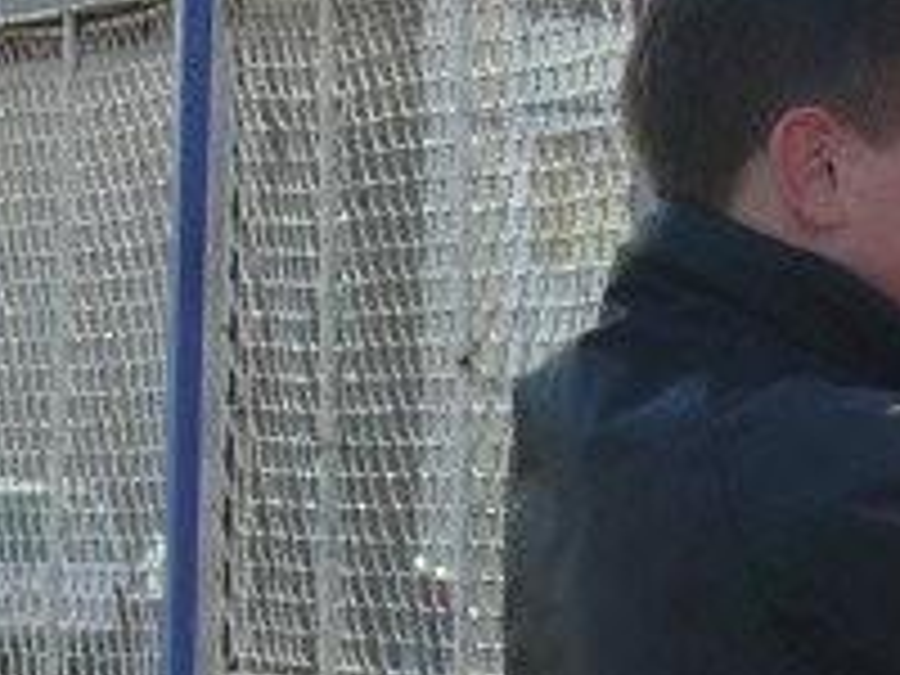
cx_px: 1454
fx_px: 13104
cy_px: 520
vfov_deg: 3.0
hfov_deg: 3.9
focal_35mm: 504
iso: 100
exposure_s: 1/500
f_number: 3.6
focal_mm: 17.2
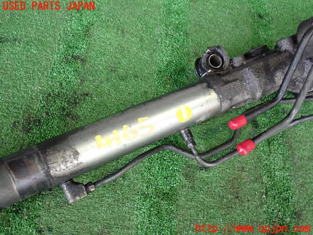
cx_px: 156
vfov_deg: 32.9
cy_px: 118
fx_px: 398
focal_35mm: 44
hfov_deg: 42.9
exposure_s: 1/40
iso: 250
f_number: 2.9
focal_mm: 7.84
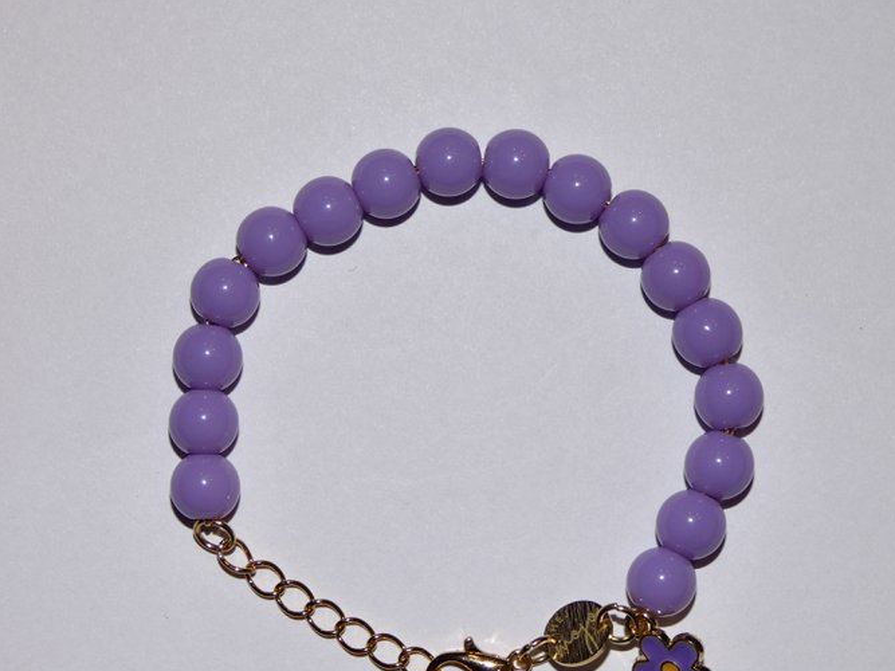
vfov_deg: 13.7
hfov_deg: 18.2
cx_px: 428
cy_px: 399
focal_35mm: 108
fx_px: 2792
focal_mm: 16
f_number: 4.7
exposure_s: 1/60
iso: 80
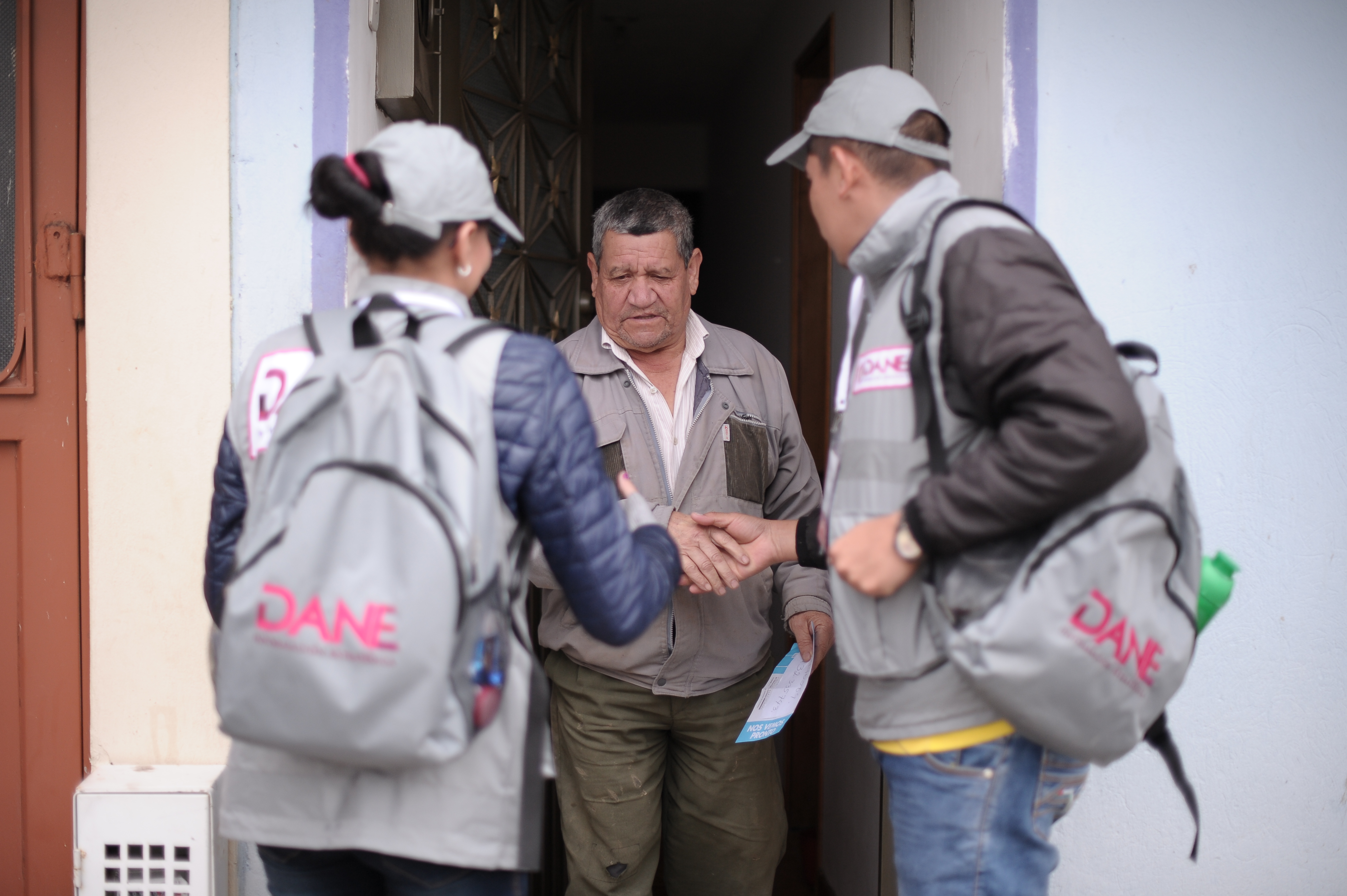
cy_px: 448
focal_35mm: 50
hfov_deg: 39.6
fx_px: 1870
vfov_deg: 27.0
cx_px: 674
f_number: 1.6
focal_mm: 50
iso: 500
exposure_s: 1/4000
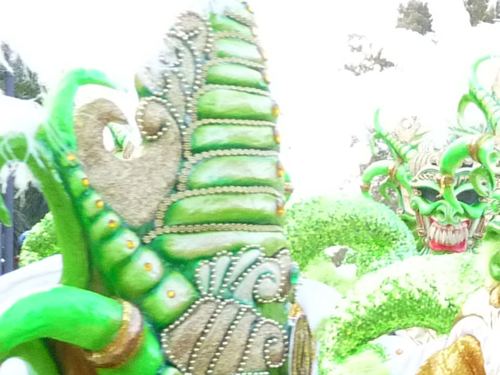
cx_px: 675
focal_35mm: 121
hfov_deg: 15.4
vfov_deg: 12.1
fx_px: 1748
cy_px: 406
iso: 320
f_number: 2.8
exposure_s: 1/250
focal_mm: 4.8
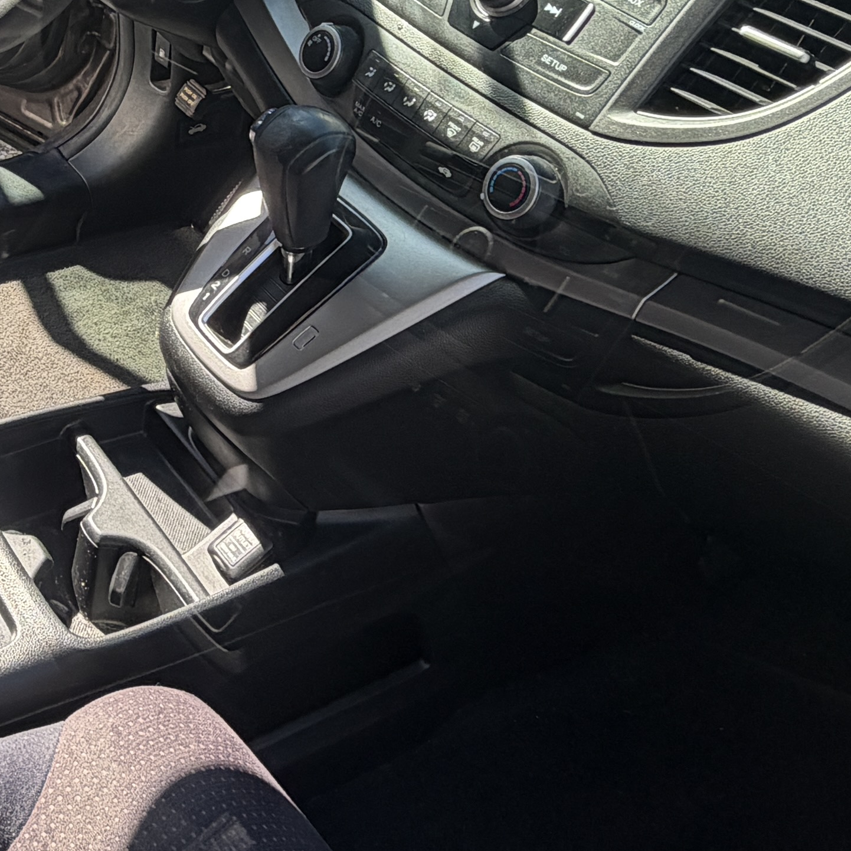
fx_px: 1363
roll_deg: +1.2
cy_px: 225
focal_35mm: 49
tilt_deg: -35.6
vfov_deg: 34.0
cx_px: 76
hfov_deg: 32.8
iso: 40
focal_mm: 2.22
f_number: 2.2
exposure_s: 1/215
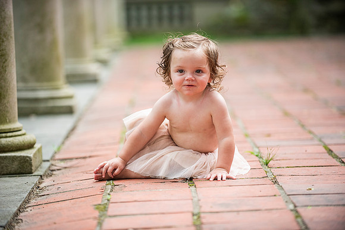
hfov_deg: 12.1
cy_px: 115
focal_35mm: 170
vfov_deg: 8.1
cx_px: 172
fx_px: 1629
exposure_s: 1/1600
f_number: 2.8
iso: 640
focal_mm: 170
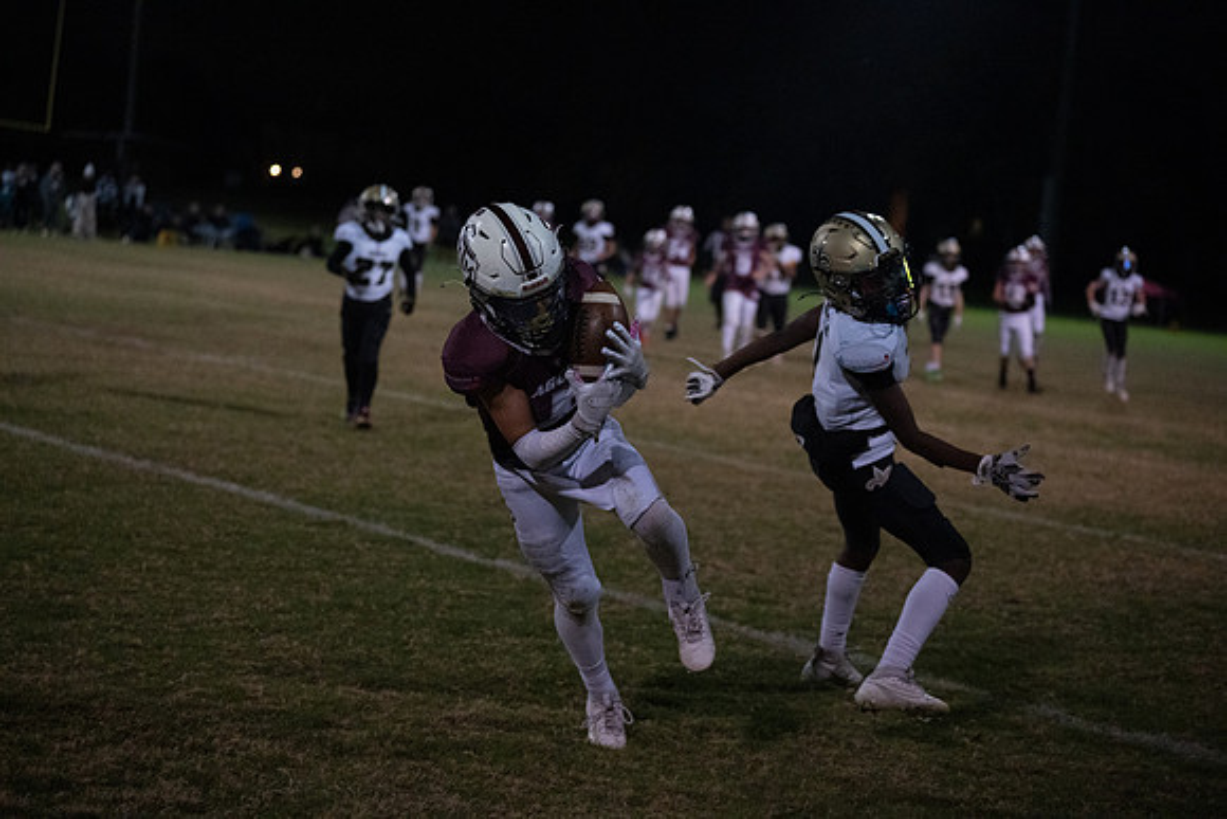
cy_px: 410
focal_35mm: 70
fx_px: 2386
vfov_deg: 19.5
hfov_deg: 28.8
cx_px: 614
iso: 12800
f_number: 2.8
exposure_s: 1/1000
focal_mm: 70
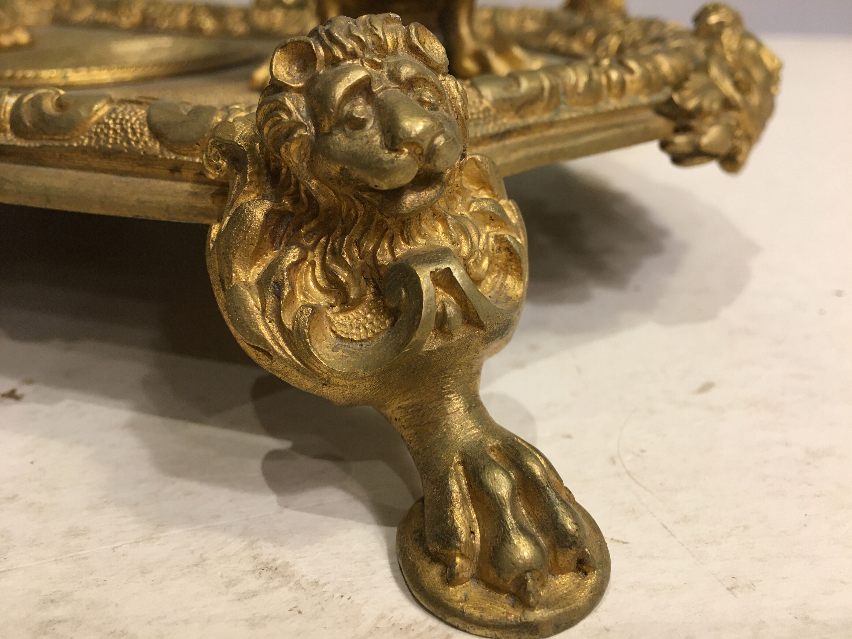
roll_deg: +1.5
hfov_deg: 61.7
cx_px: 426
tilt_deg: -18.1
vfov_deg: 48.2
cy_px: 320
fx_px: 714
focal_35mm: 29
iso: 125
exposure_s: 1/33
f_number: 2.2
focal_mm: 4.15
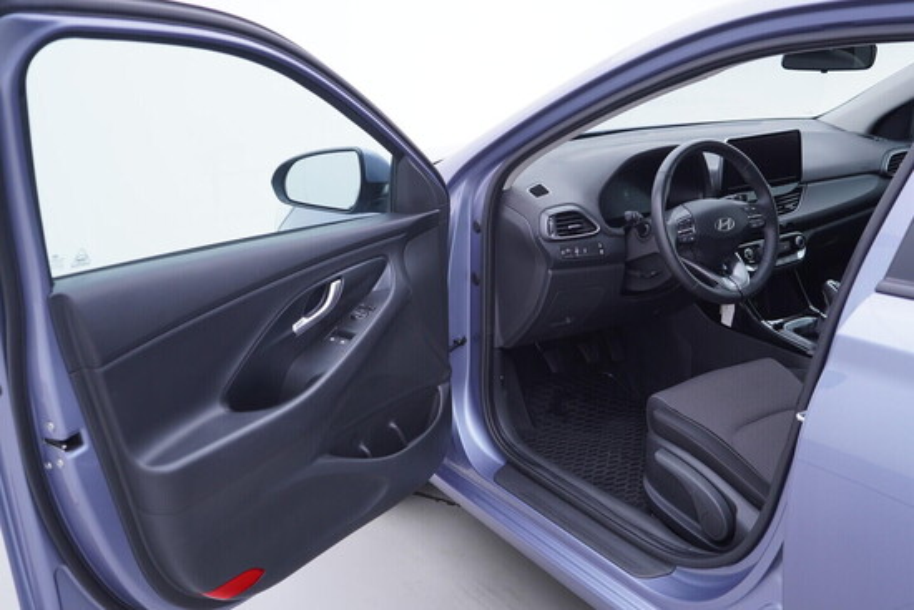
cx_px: 457
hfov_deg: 53.1
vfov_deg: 36.9
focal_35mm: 36
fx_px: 914
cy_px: 305
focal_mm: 24
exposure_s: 1/50
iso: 125
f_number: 3.2
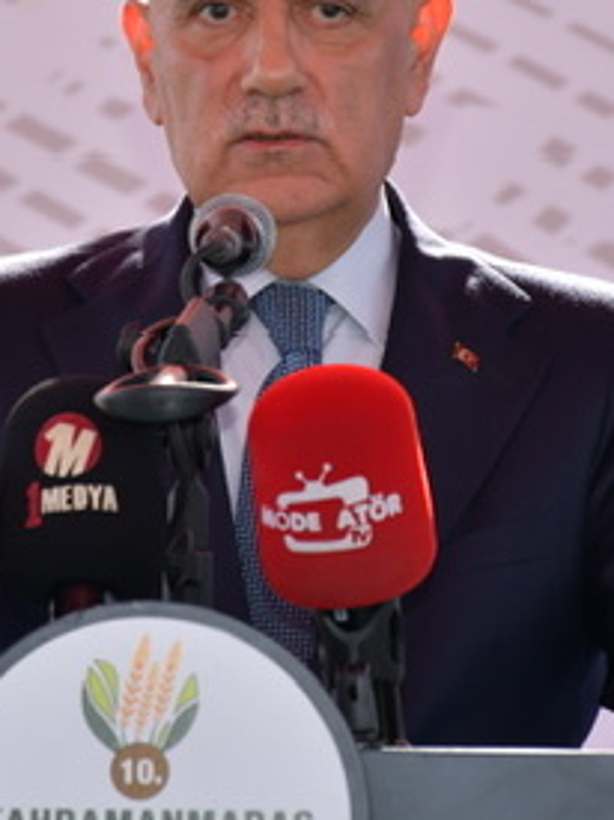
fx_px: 11124
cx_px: 244
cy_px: 279
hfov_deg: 3.2
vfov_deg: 4.2
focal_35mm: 470
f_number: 6.3
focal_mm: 140
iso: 100
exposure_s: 1/160
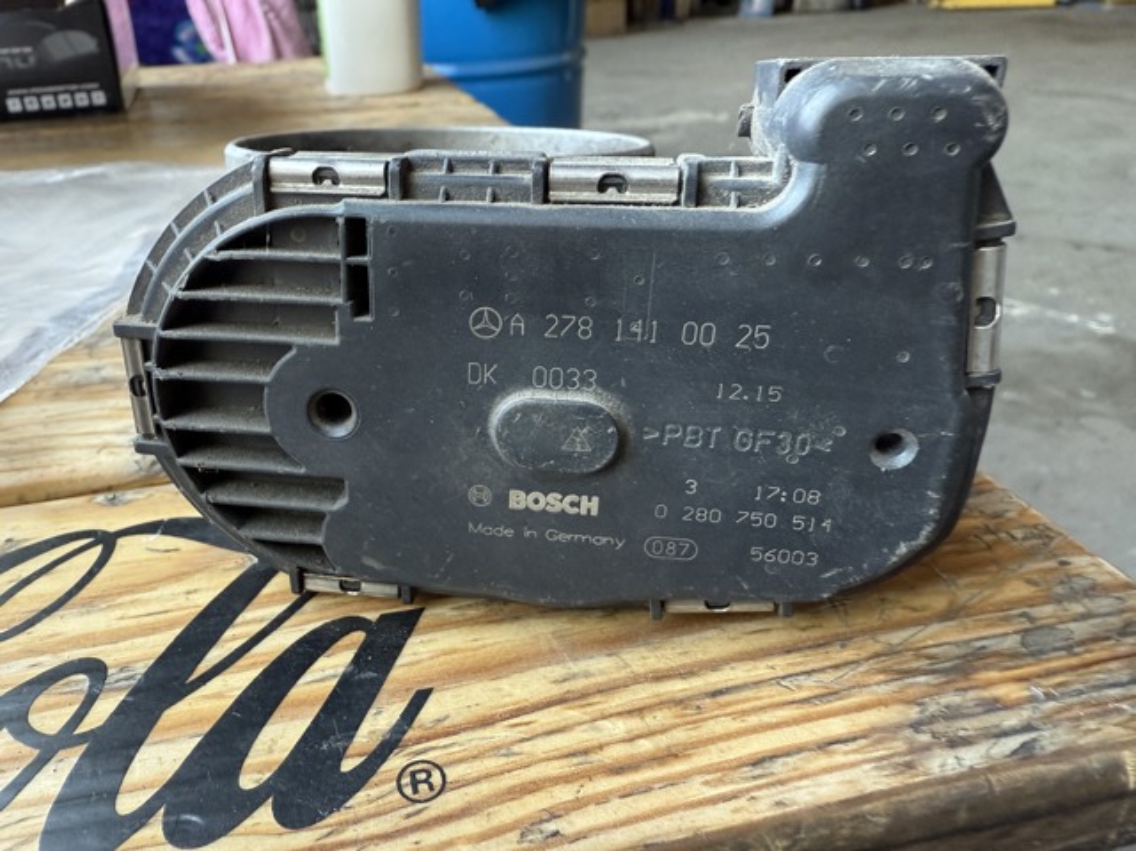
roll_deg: +3.2
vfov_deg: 56.8
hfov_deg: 71.6
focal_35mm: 24
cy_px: 426
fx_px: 787
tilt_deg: -30.3
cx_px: 568
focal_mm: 2.22
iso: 320
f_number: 2.2
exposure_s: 1/90
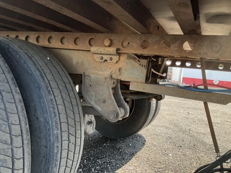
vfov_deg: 48.2
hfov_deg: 61.7
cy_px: 86
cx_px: 116
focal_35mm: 29
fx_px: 194
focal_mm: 3
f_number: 1.8
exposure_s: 1/172
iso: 25
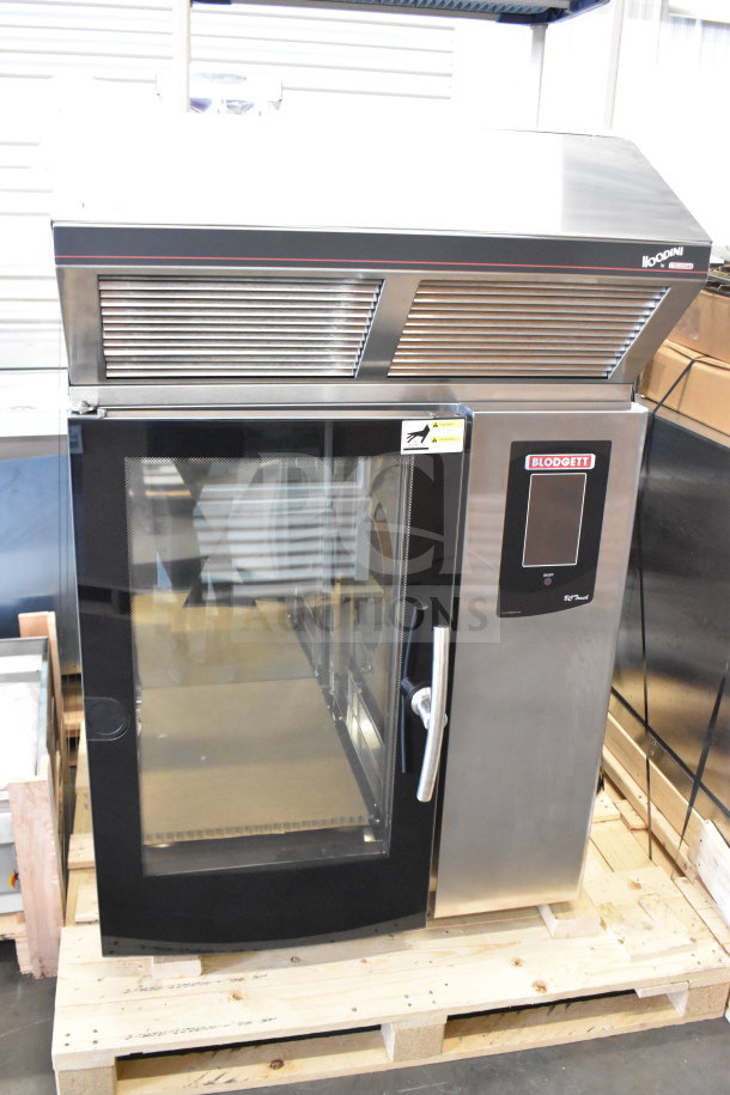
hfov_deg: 41.7
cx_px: 365
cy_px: 548
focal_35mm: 32
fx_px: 958
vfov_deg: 59.5
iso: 6400
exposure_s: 1/125
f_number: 5.6
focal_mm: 21
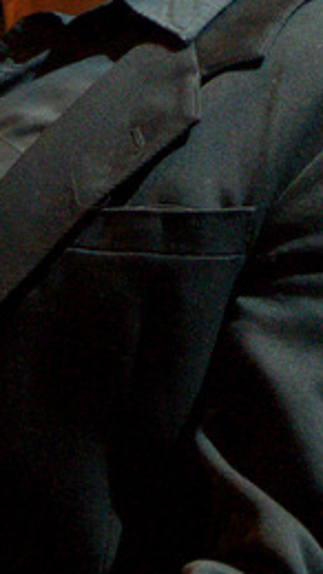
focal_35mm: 341
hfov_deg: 3.6
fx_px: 5184
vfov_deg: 6.3
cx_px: -44
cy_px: 75
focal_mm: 78
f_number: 2.8
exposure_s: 1/400
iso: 1800
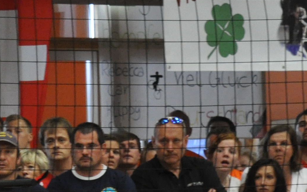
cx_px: -285
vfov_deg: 3.0
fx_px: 3674
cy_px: 257
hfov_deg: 4.7
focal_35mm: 439
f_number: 4.5
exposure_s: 1/160
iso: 1600
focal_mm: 70
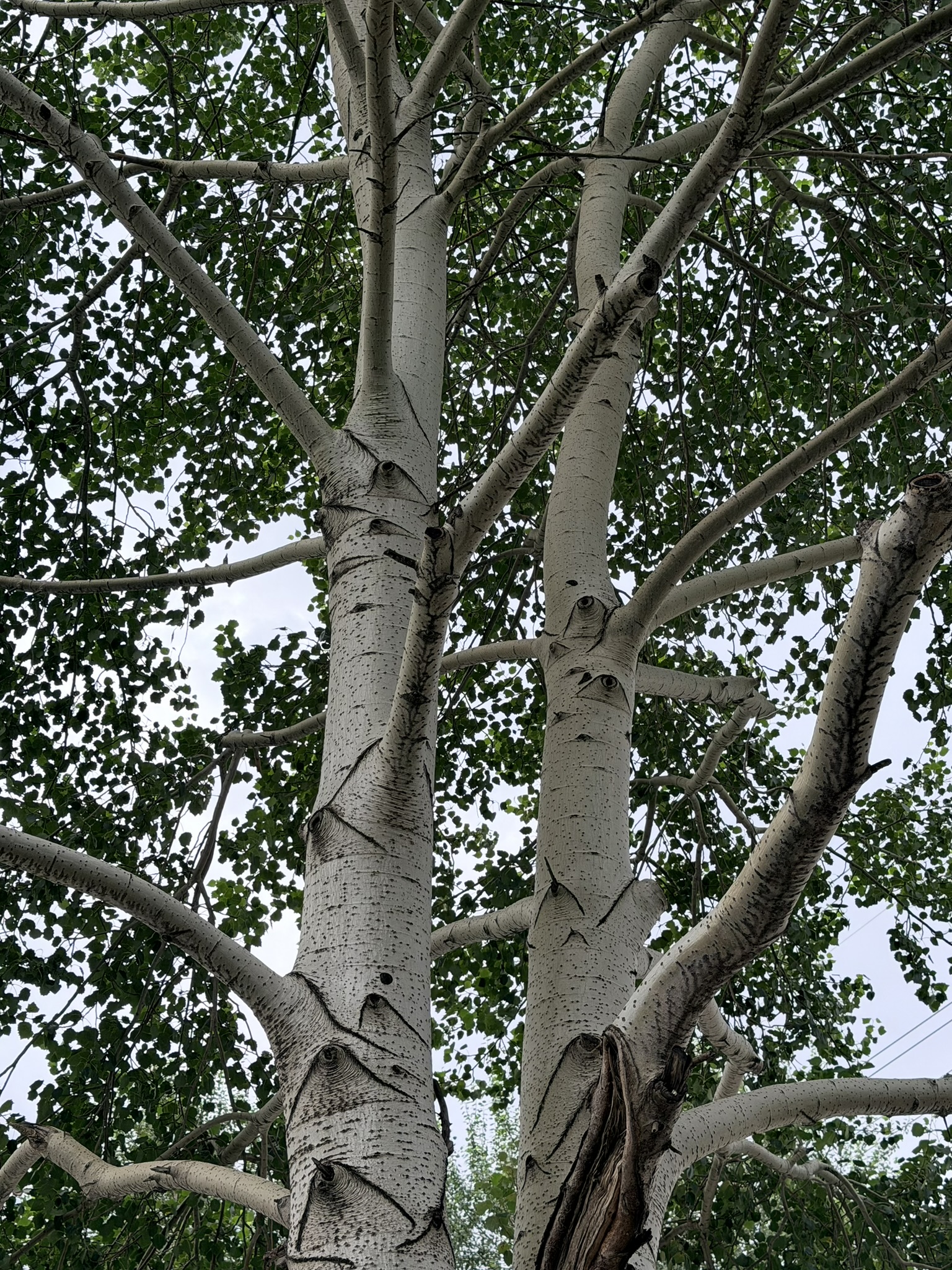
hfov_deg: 30.3
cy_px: 635
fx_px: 1760
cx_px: 476
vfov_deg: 39.7
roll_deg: +0.0
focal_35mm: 48
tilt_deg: +40.0
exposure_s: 1/236
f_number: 1.78
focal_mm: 6.76
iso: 80
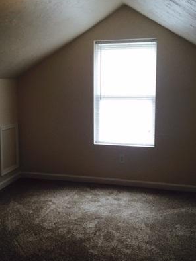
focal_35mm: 47
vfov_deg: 40.4
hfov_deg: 30.8
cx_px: 84
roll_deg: +0.2
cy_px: 129
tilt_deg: -7.4
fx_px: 355
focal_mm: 4.15
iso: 50
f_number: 2.2
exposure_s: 1/30
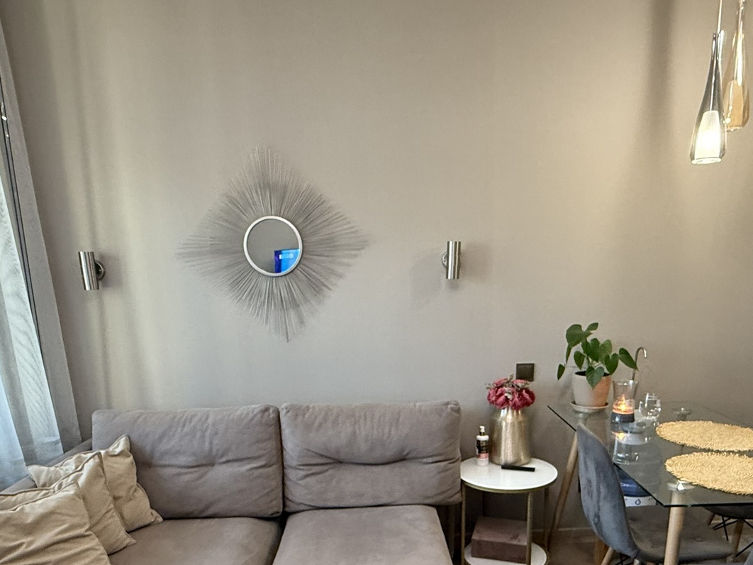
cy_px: 413
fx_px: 587
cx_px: 408
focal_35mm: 27
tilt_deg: -14.5
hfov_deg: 65.2
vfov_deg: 49.6
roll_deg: +2.5
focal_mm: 2.22
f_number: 2.2
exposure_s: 1/60
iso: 400
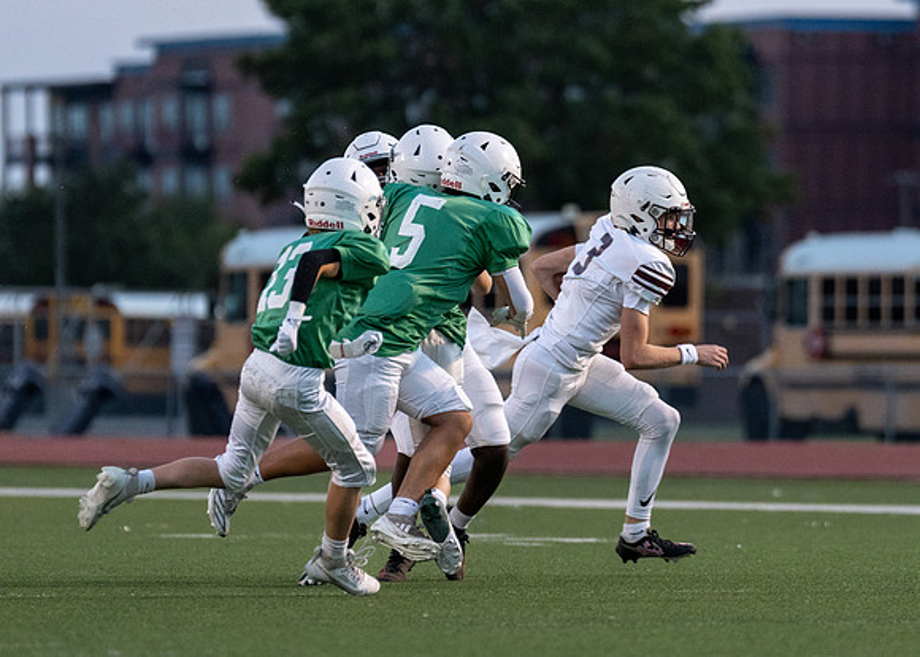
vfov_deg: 3.4
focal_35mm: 419
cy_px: 257
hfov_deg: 4.8
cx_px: 561
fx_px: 10941
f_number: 2.8
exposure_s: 1/1000
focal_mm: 200
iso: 1600
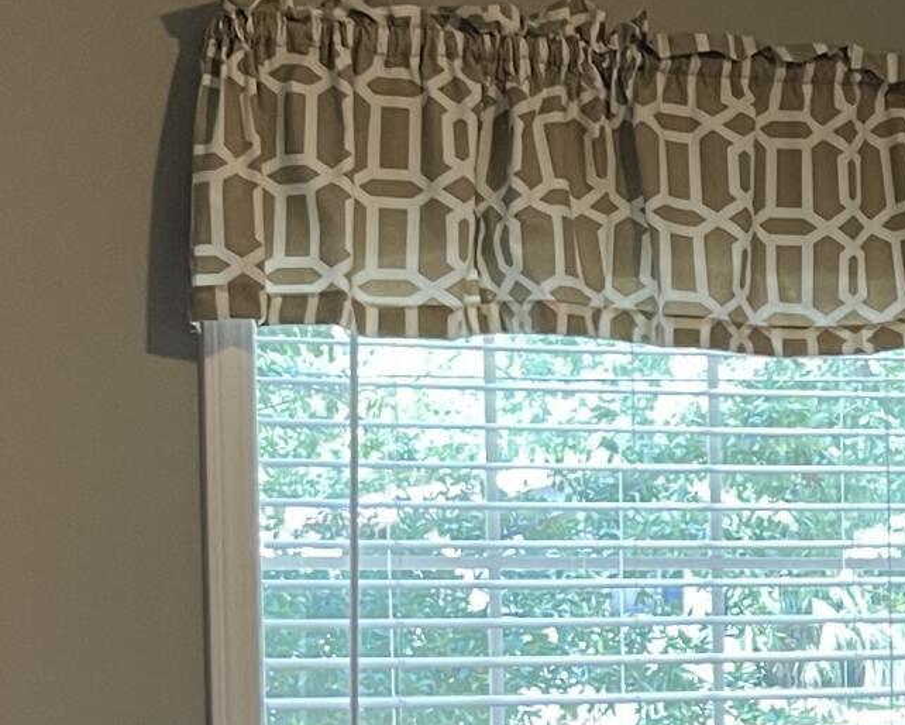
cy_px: 814
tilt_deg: -3.2
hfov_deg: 16.4
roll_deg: +0.6
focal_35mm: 114
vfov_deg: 13.2
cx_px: 998
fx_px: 3054
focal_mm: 5.1
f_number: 1.6
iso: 100
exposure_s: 1/60
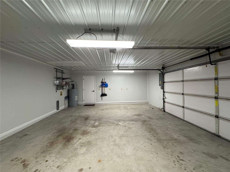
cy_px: 86
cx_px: 115
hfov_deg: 102.1
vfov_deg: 85.7
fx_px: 93
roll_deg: +0.8
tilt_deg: -0.8
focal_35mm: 14
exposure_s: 1/60
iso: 250
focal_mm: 2.22
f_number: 2.2
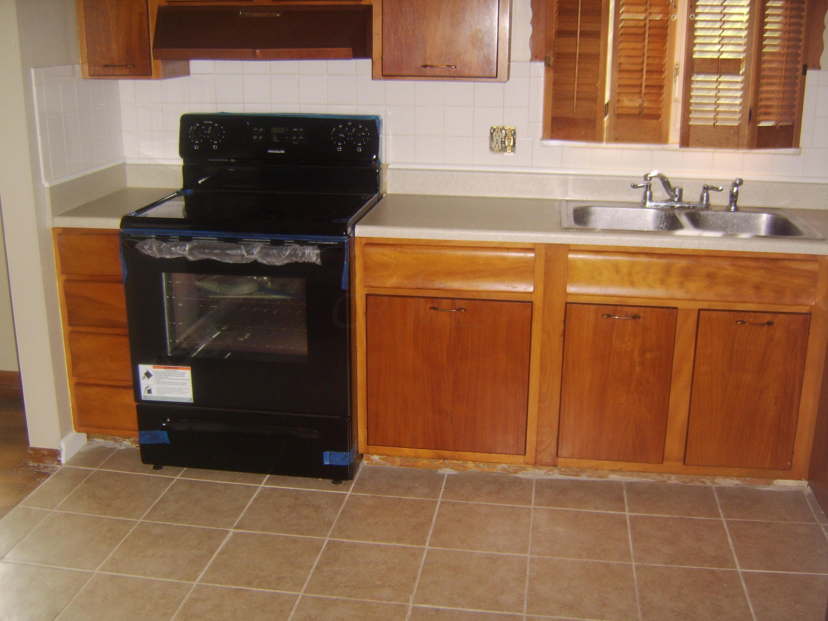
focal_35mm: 31
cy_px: 310
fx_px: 742
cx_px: 414
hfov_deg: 58.4
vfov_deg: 45.4
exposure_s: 1/30
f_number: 2.7
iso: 141
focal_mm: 8.13
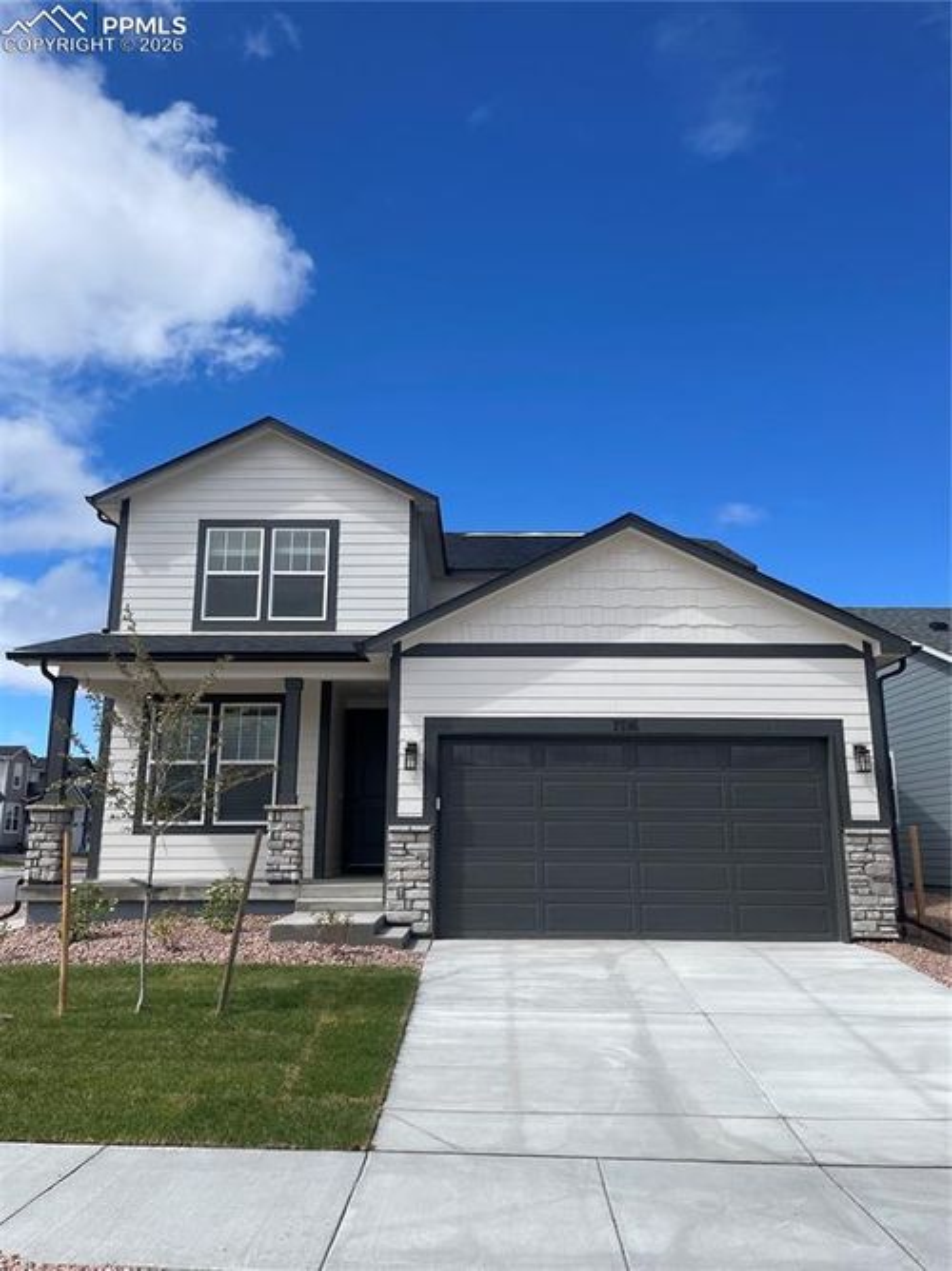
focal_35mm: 26
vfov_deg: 67.3
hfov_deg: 53.0
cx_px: 476
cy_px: 636
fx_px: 955
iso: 32
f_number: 1.6
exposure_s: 1/4831
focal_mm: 4.2
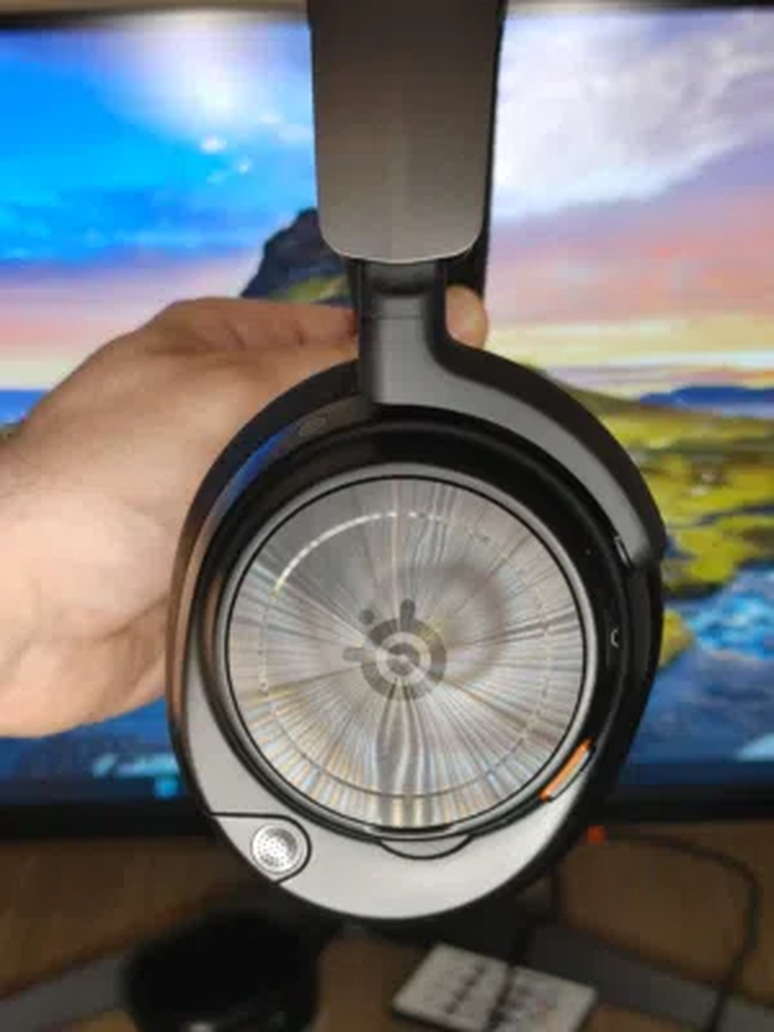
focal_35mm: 52
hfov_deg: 28.0
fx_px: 1550
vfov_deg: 36.8
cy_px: 516
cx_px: 387
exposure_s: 1/60
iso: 150
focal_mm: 5.58
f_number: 1.8
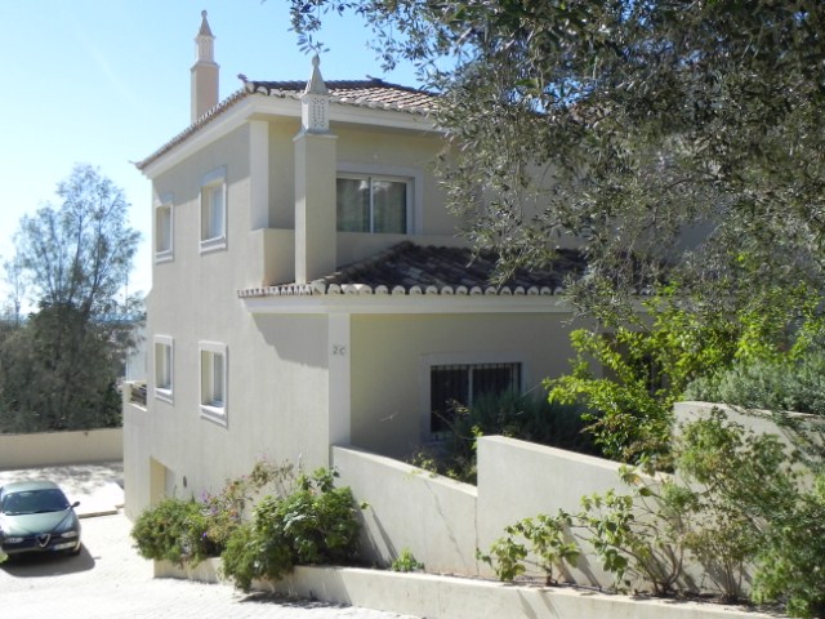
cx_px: 412
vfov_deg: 38.7
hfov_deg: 50.1
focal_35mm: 37
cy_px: 310
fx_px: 882
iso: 160
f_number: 6.3
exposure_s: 1/388
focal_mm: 6.6
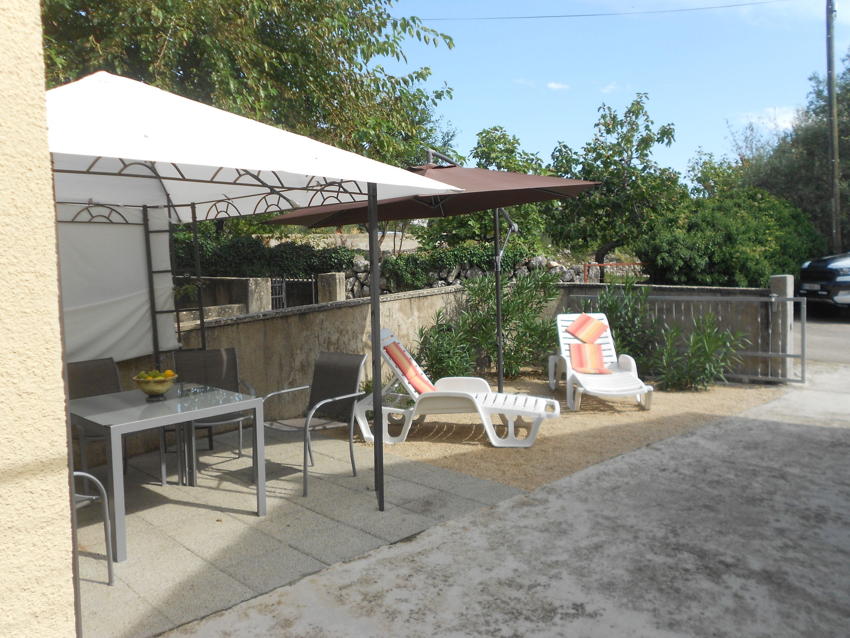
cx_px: 425
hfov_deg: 61.7
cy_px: 319
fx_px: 712
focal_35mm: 29
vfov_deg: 48.2
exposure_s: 1/500
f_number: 3.4
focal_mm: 5.1
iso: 80
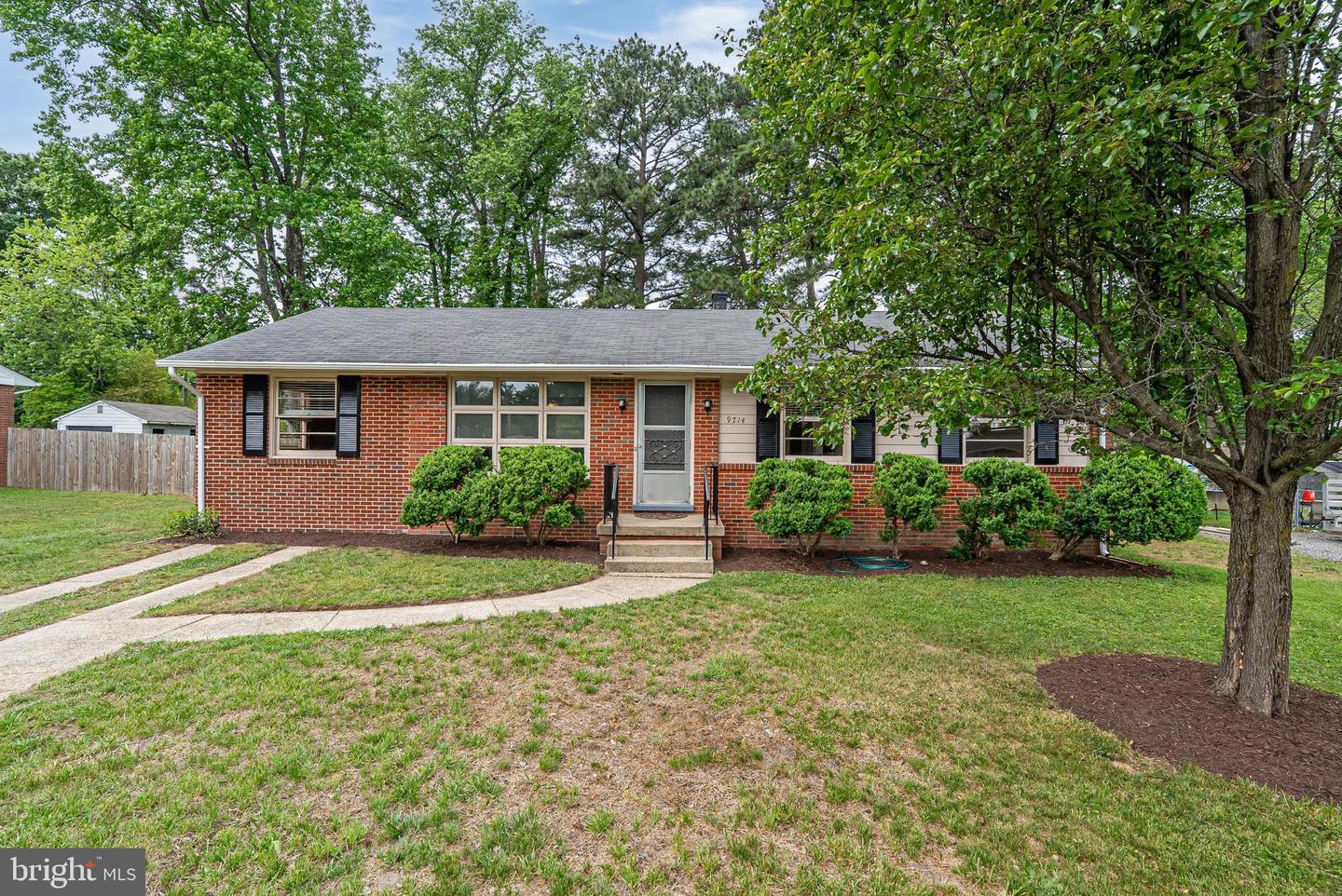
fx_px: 597
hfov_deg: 96.7
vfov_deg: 73.8
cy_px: 448
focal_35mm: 16
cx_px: 671
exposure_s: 1/125
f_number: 8
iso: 800
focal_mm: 16
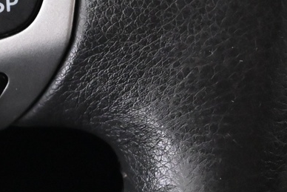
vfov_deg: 9.4
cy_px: 79
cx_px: -78
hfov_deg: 13.6
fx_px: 1164
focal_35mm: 146
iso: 7200
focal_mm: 35
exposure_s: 1/60
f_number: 5
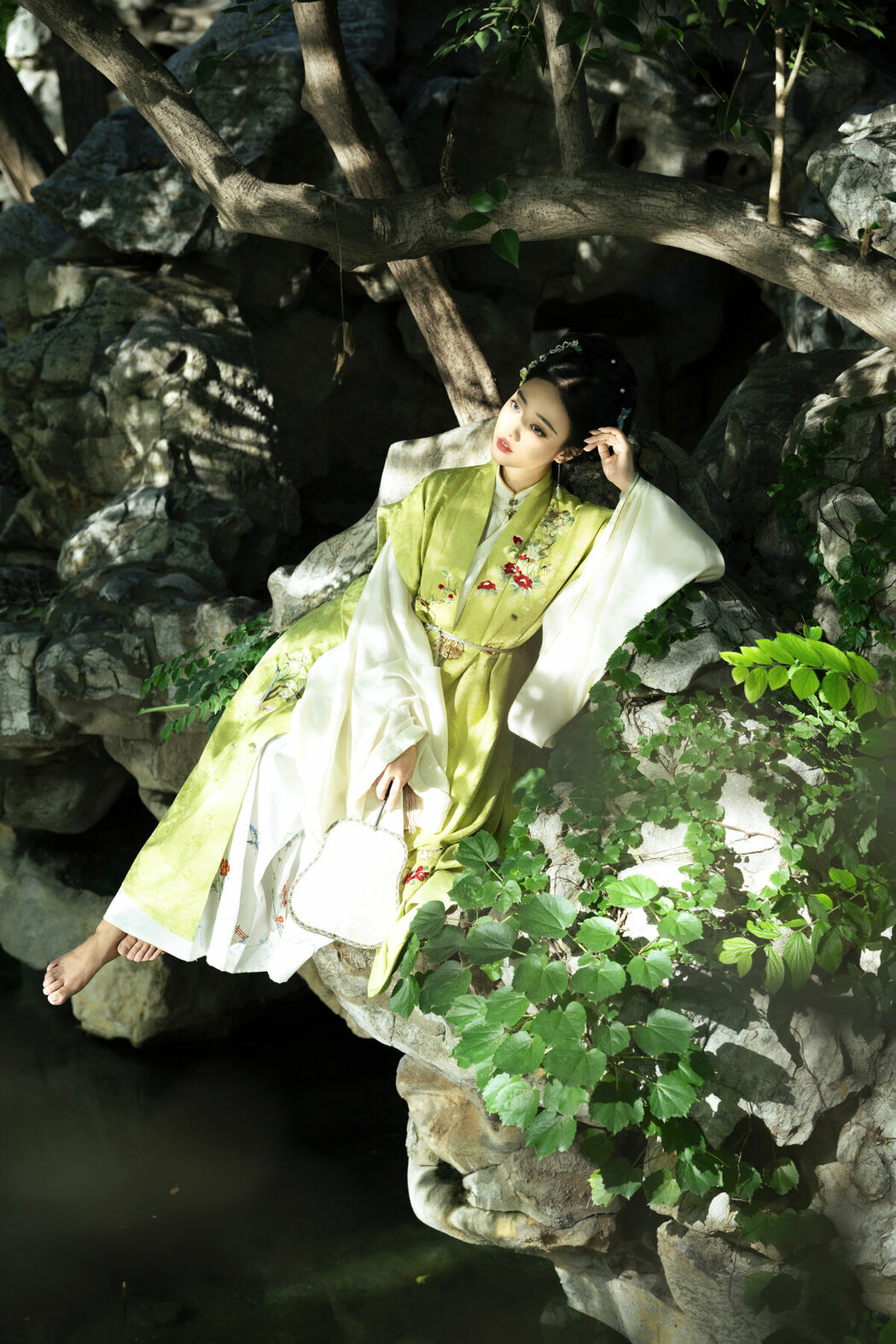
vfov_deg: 27.0
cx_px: 448
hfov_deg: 18.2
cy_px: 672
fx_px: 2799
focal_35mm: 75
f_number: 4
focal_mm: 75
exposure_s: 1/200
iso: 250
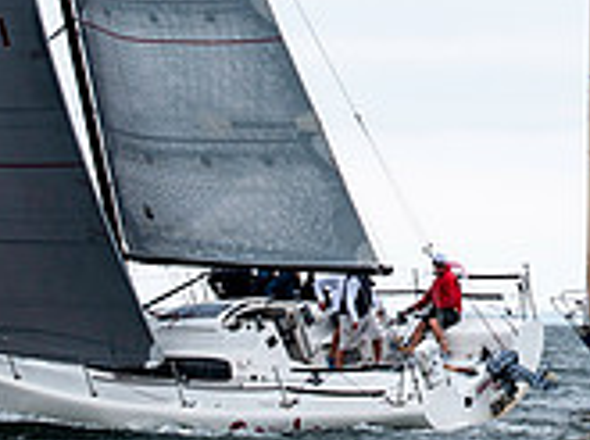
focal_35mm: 418
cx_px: 708
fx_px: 7109
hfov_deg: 4.7
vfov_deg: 3.5
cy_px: -91
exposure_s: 1/800
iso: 250
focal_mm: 112
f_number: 5
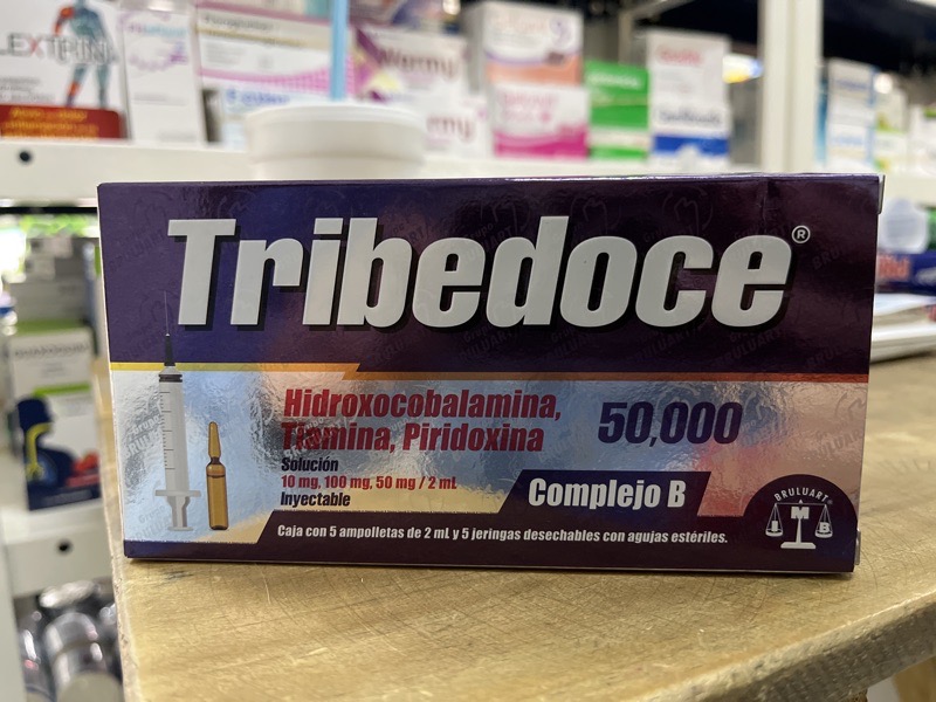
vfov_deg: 53.1
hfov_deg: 67.3
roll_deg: +1.2
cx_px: 468
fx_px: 703
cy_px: 351
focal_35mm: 26
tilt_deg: -9.2
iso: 500
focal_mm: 5.1
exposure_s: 1/60
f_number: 1.6
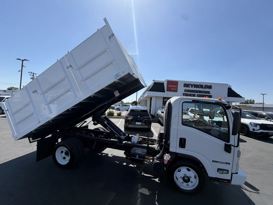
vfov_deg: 85.7
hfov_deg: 102.1
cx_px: 136
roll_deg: -3.5
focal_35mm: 14
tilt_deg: +1.8
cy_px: 102
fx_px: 110
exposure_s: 1/789
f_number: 2.2
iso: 20
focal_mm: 2.22
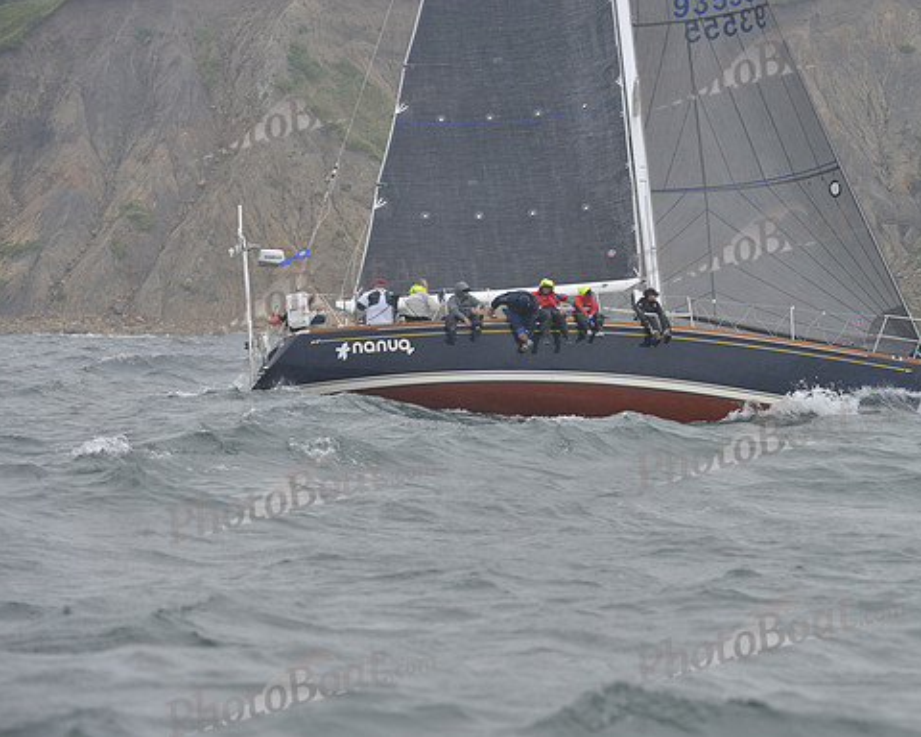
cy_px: 368
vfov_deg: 6.8
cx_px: 537
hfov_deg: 8.5
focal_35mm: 227
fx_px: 6188
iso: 400
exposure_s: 1/800
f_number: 6.3
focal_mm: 200
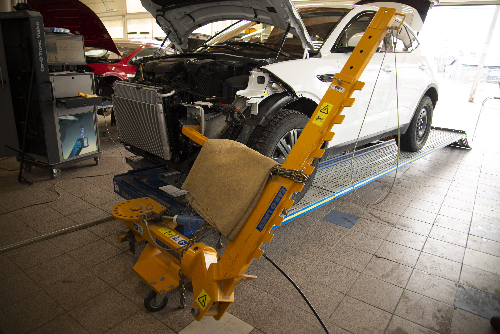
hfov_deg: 73.7
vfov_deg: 53.2
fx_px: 333
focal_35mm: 24
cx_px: 250
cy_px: 167
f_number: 8
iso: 200
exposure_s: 1/125
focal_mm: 24
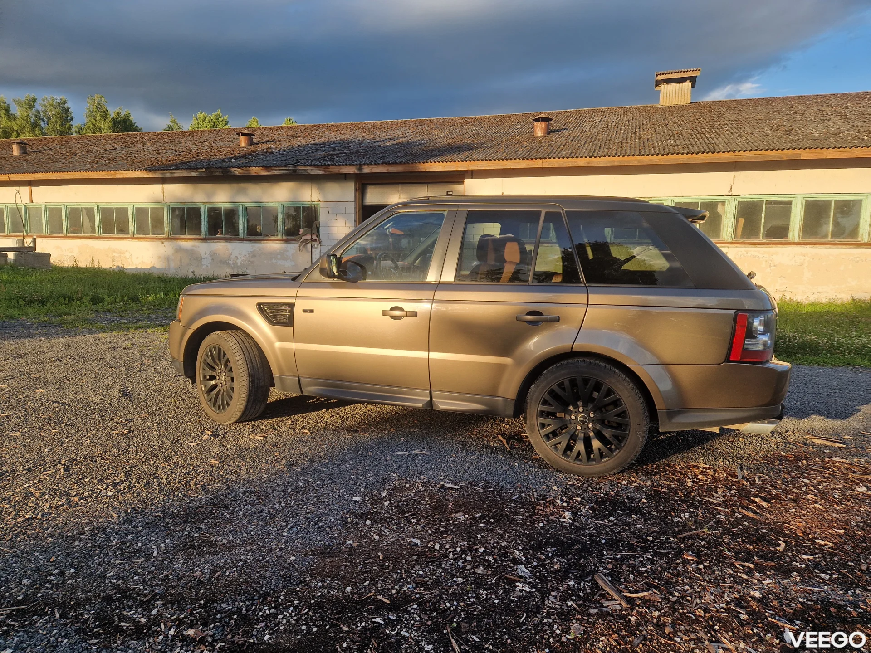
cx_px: 436
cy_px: 326
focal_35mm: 23
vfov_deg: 58.9
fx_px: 579
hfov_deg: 73.9
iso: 50
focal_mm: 5.4
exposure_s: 1/566
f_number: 1.8
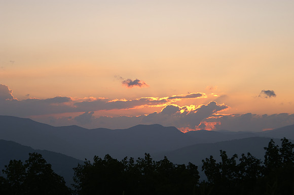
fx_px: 857
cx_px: 147
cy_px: 98
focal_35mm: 105
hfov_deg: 19.5
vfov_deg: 13.0
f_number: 5.6
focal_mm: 70
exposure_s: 1/160
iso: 125
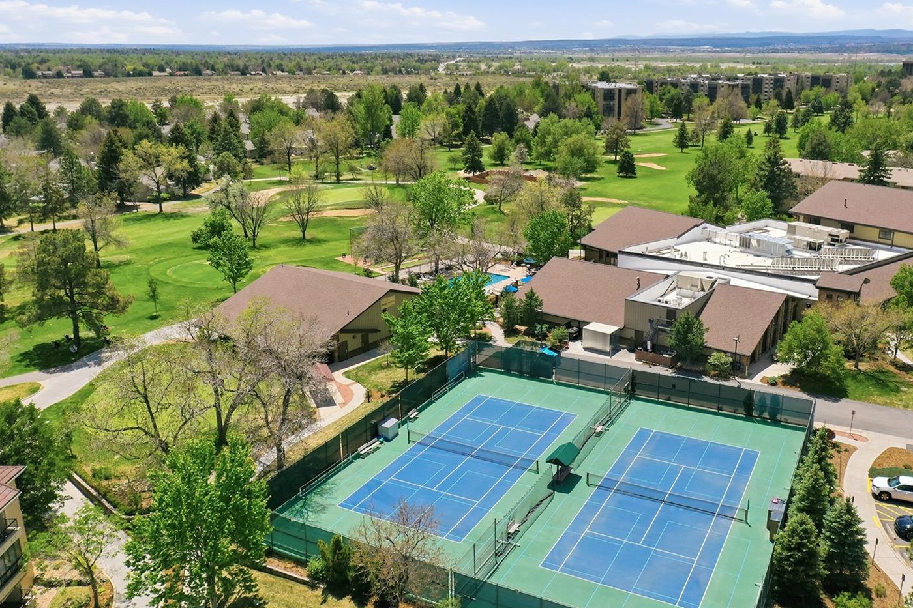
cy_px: 296
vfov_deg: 41.1
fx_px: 811
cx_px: 500
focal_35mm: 32
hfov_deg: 58.6
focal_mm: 10.3
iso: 100
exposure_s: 1/800
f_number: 6.3
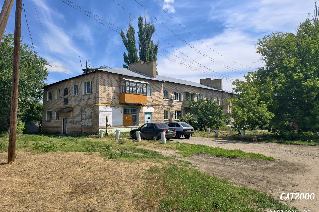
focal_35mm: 24
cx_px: 160
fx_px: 213
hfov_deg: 73.7
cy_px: 103
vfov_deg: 53.1
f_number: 1.57
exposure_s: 1/3968
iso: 72
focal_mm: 6.54
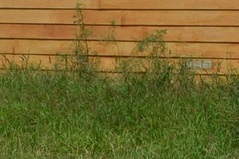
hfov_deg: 8.0
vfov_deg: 5.3
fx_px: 1679
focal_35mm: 253
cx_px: 382
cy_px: -166
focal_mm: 24
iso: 100
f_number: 9
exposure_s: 1/320
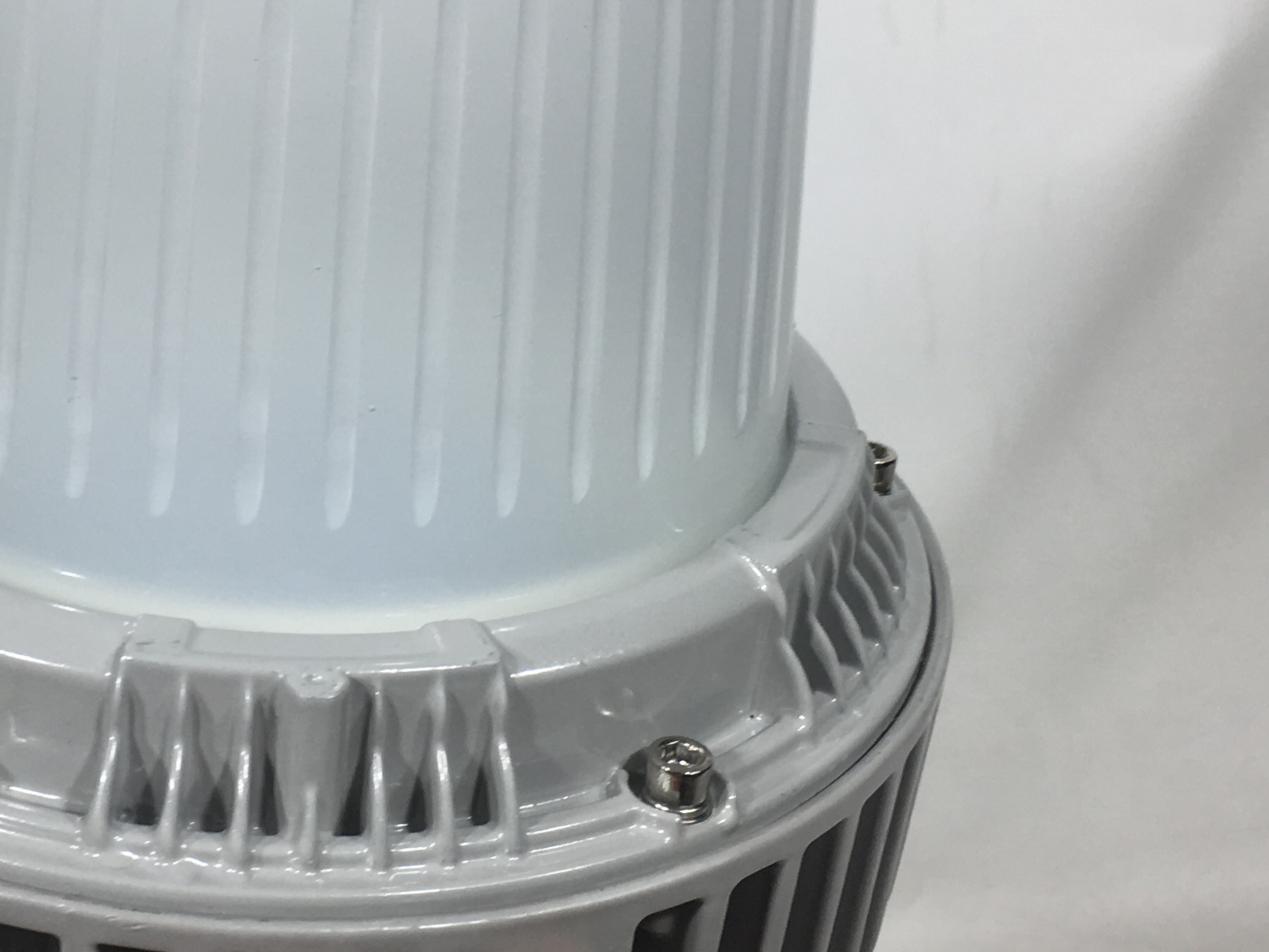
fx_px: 2383
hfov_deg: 29.4
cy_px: 330
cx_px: 327
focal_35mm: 65
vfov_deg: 22.5
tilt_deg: -21.1
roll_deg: +5.4
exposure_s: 1/129
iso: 25
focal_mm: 4.15
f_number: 2.2
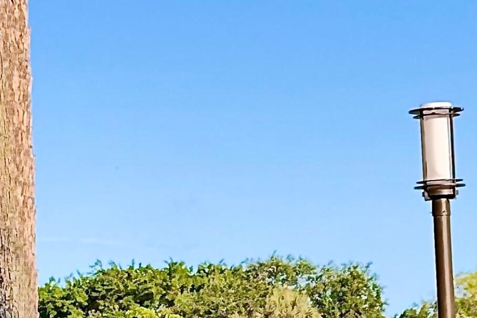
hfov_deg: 12.4
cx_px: 338
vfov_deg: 8.2
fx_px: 2186
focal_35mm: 165
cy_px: 403
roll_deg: +3.7
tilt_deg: +0.6
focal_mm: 6.76
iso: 80
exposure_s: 1/962
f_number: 1.78
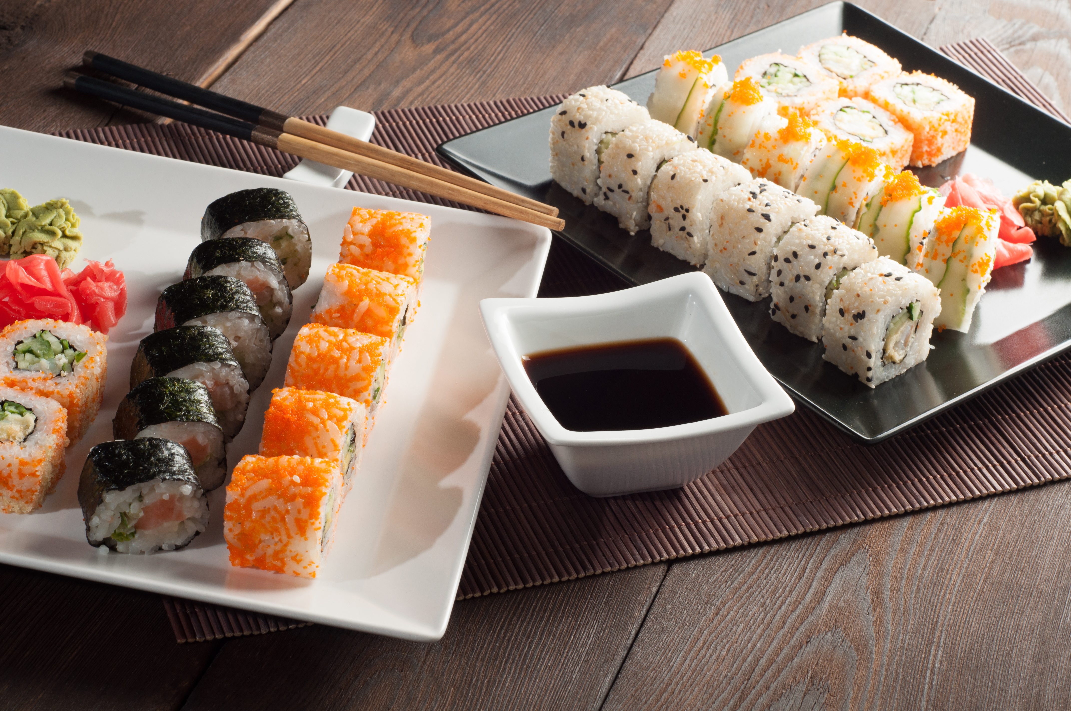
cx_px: 536
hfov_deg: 27.0
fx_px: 2229
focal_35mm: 75
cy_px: 356
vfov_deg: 18.1
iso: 200
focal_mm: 50
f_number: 13
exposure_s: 1/40
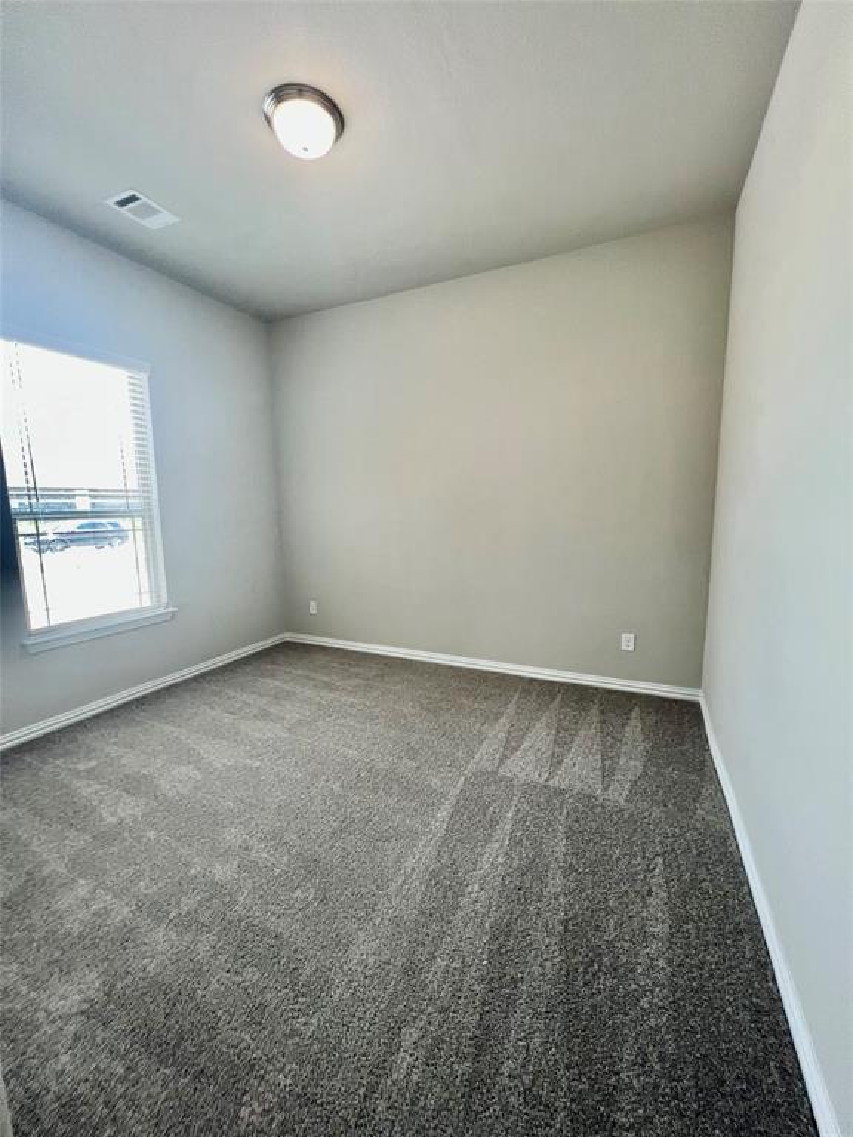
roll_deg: +0.8
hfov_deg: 89.9
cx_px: 426
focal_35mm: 13
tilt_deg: -7.4
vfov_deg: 106.2
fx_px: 427
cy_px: 568
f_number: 1.8
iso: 160
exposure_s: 1/120
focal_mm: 1.57
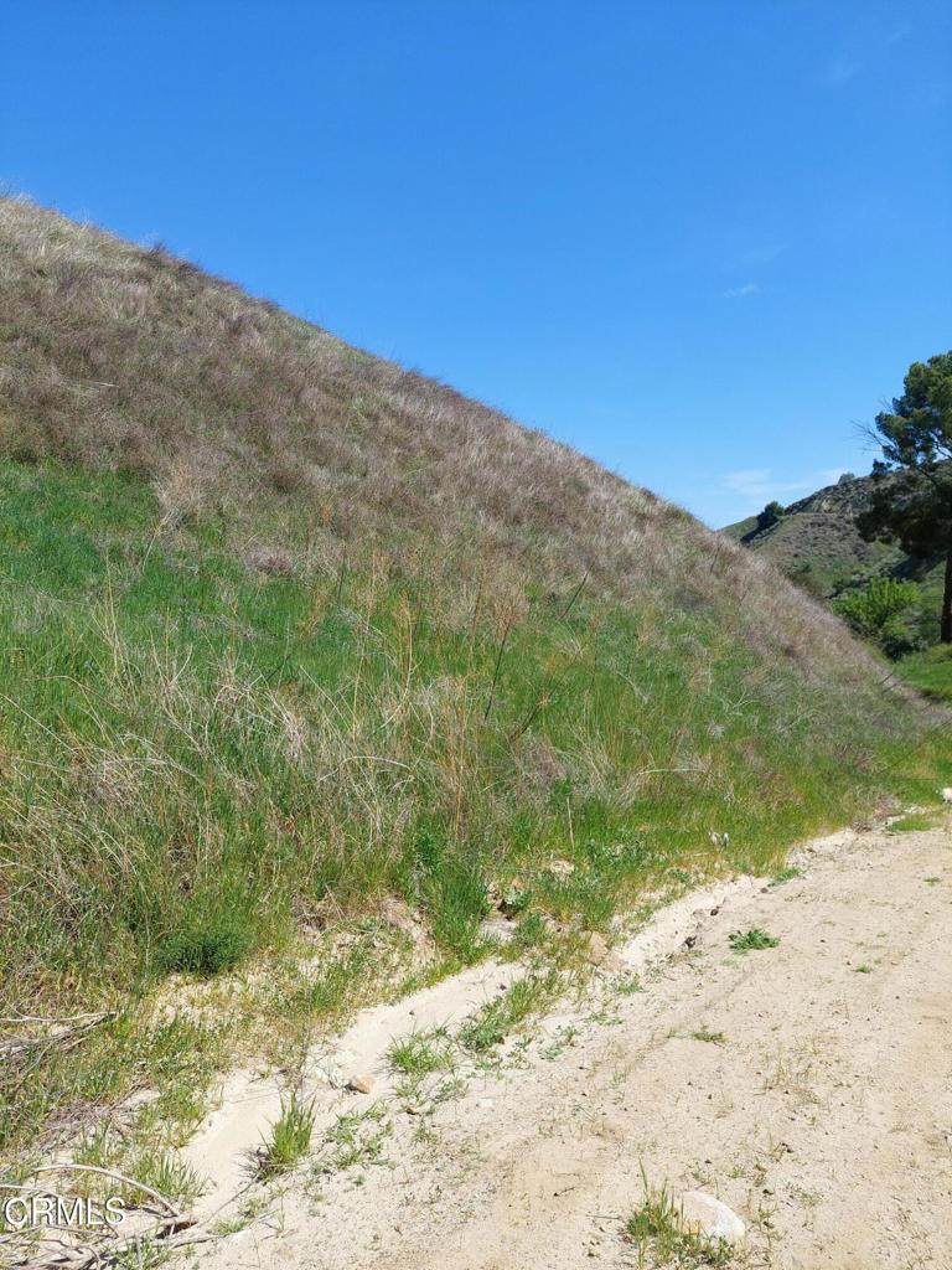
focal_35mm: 24
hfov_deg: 56.8
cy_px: 635
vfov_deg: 71.6
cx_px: 476
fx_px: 880
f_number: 1.8
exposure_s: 1/1572
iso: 40
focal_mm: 5.23
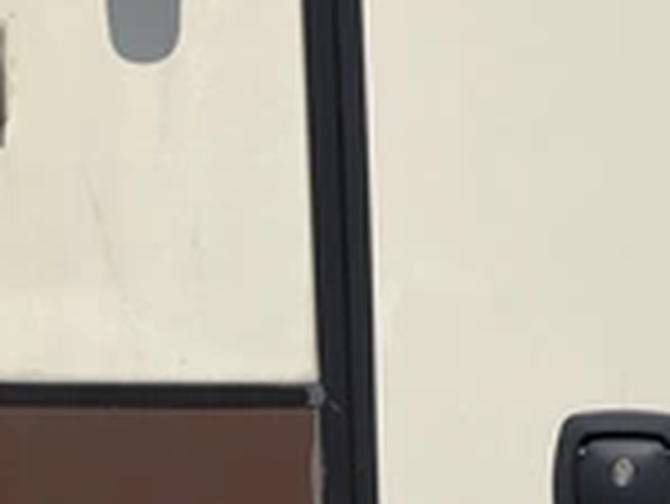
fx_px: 1511
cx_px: 872
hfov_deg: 22.4
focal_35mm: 78
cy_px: 234
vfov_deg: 18.9
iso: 25
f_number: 1.8
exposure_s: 1/5814
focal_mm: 3
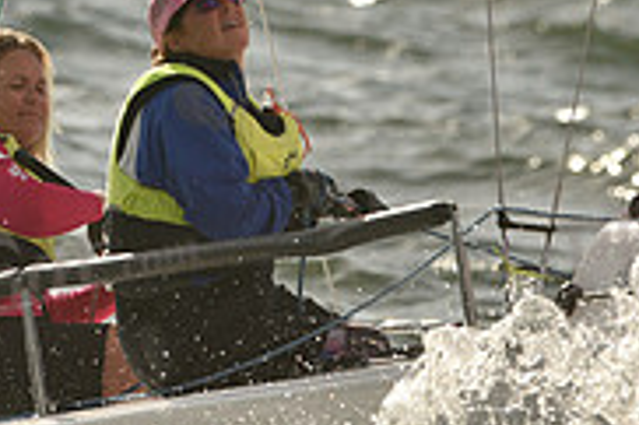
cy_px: 68
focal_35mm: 957
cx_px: 383
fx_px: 16971
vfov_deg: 1.4
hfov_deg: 2.2
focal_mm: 300
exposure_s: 1/2500
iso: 320
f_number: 6.3
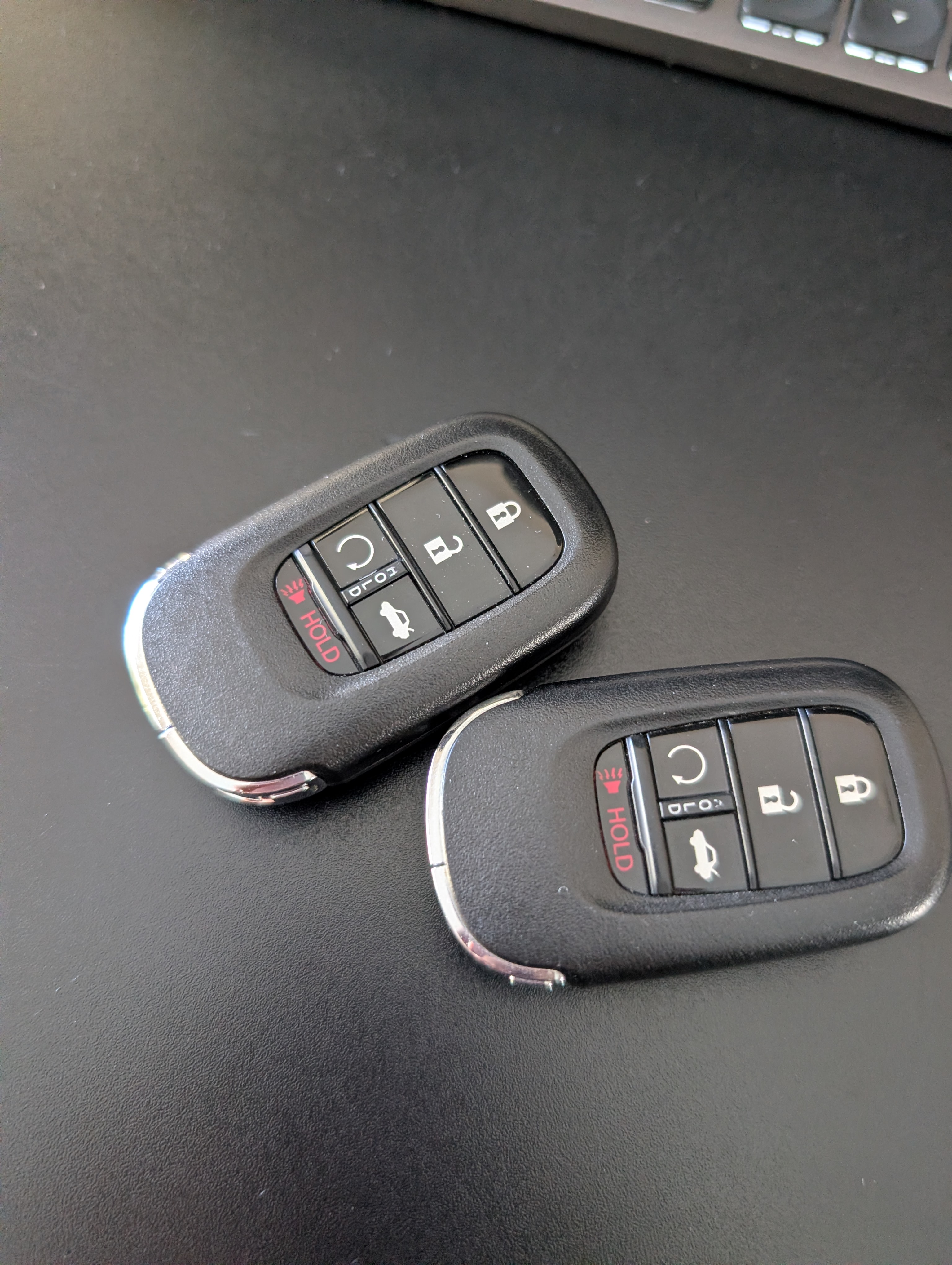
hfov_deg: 56.9
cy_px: 632
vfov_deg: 71.5
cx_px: 476
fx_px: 878
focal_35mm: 24
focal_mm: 6.9
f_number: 1.68
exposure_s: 1/120
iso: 1372
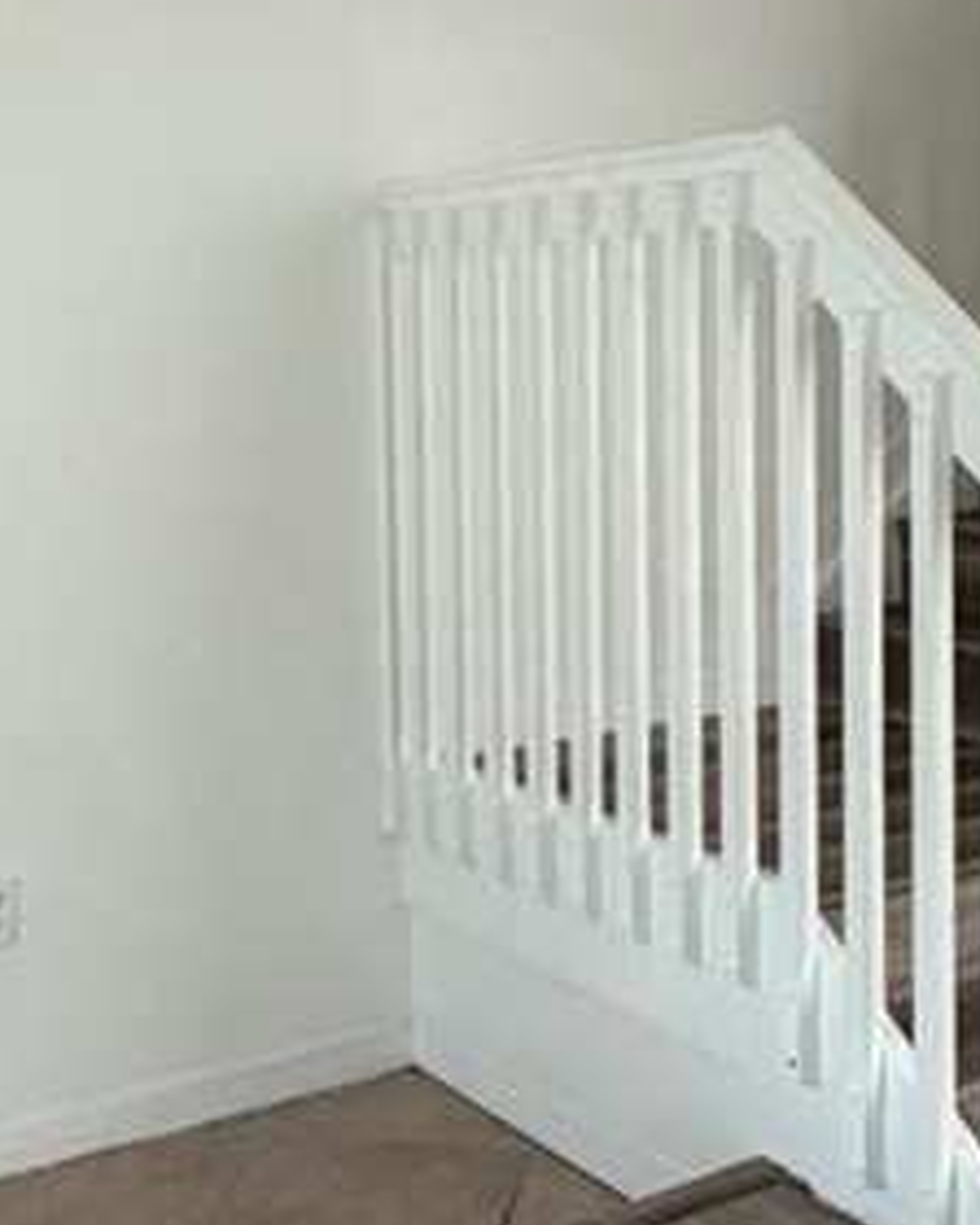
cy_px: 442
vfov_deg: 35.7
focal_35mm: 52
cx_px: 551
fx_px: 1885
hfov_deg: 29.1
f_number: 2.2
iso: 250
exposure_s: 1/60
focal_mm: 2.22
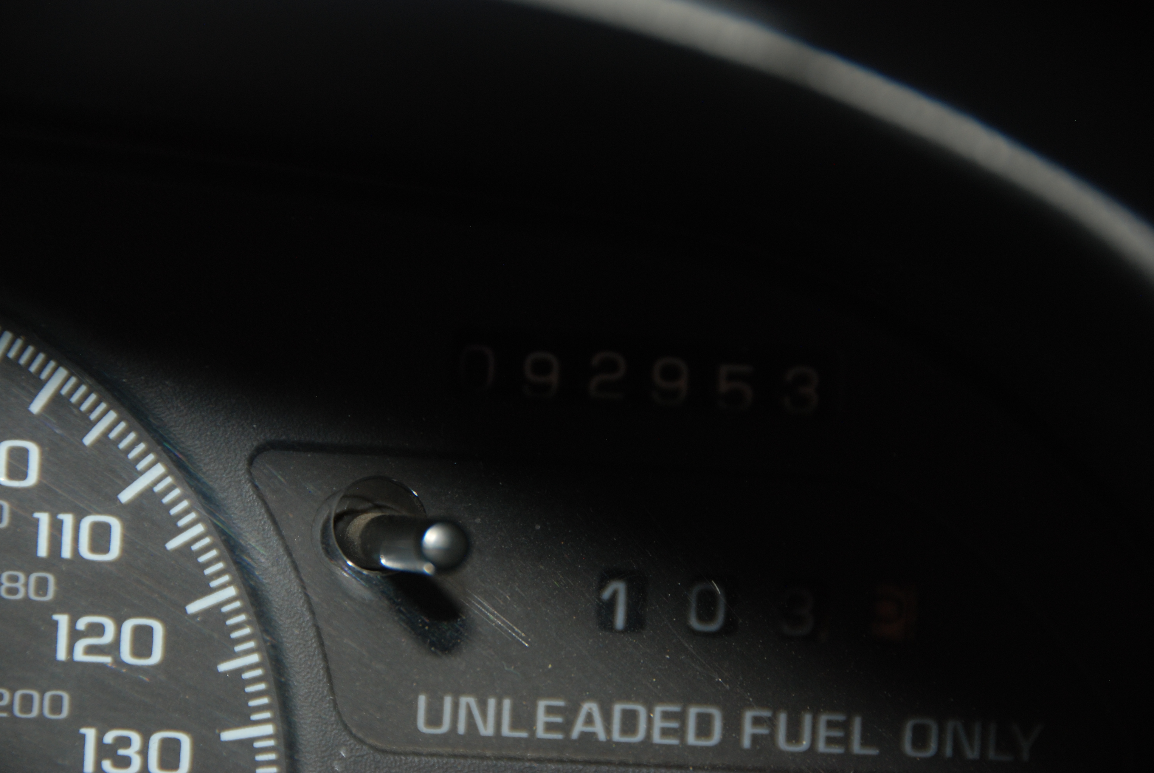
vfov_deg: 4.6
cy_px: 386
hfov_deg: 6.9
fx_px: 9628
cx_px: 577
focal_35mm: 300
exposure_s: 1/60
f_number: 5.6
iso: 200
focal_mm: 200
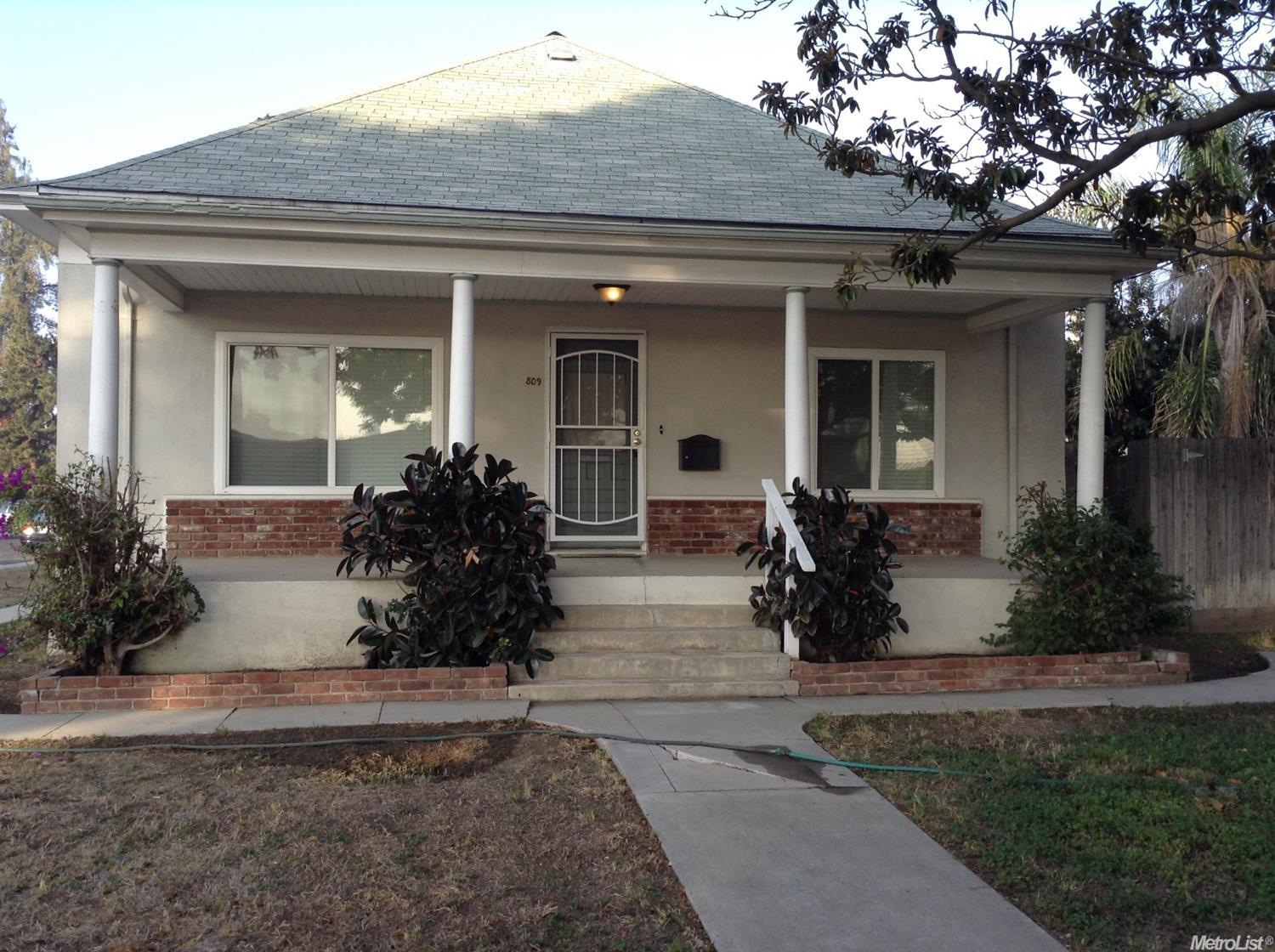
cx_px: 638
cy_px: 476
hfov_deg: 55.4
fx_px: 1214
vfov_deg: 42.8
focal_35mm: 33
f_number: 2.4
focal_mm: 3.3
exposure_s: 1/227
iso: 25
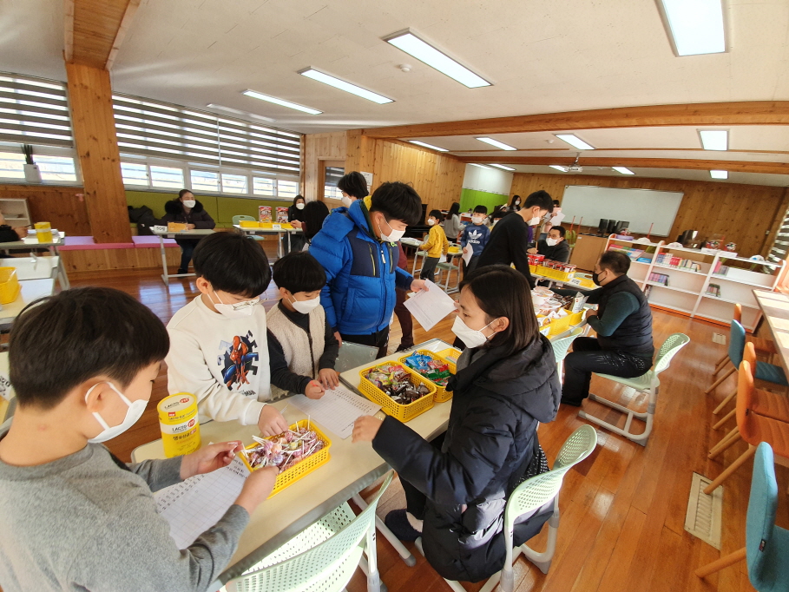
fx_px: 296
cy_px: 296
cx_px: 394
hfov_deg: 106.2
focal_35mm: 13
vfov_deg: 89.9
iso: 64
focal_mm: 1.8
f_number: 2.2
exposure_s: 1/60
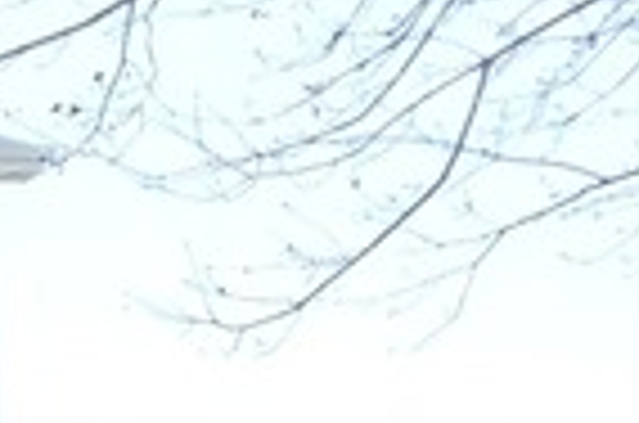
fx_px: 2497
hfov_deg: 13.2
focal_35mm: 141
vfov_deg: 9.3
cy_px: 711
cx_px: -513
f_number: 3.2
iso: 125
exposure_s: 1/1000
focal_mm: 5.3
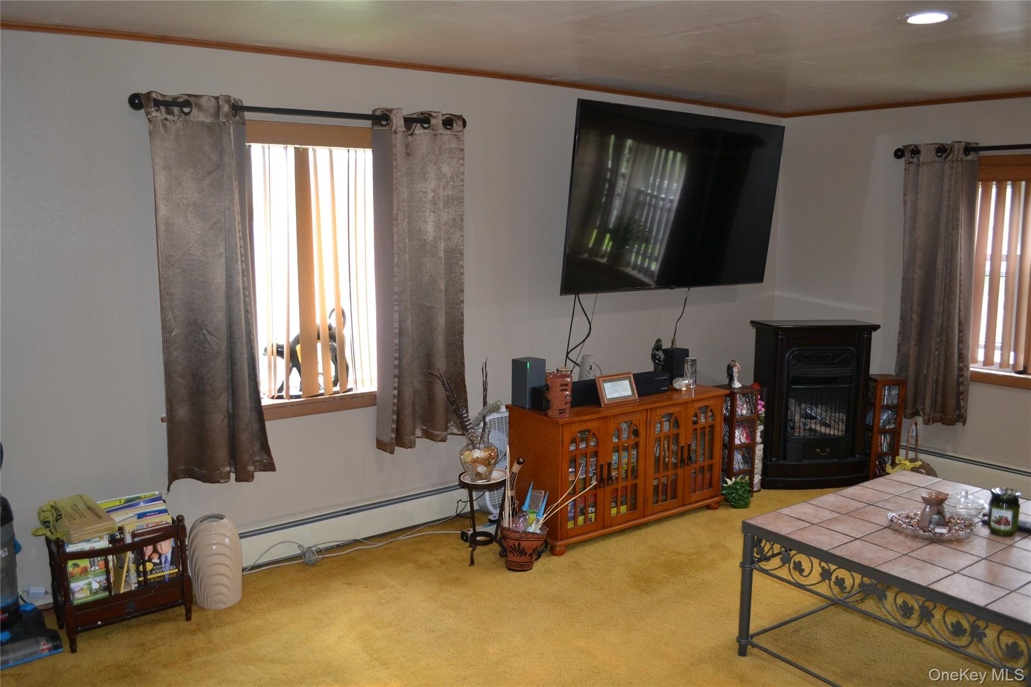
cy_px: 344
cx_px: 516
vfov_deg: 43.6
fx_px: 859
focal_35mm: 30
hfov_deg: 61.9
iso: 560
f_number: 3.8
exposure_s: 1/60
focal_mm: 20
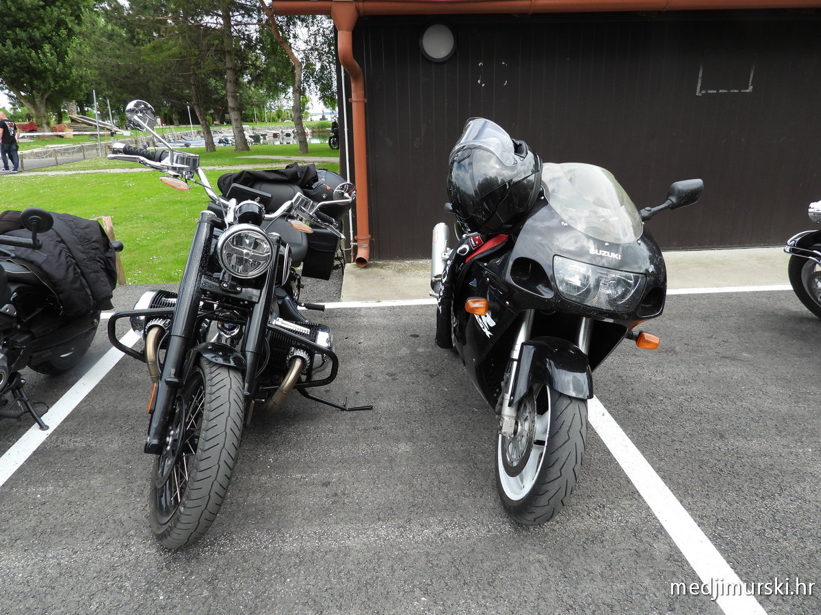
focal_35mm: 24
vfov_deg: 56.8
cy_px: 308
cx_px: 410
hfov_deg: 71.6
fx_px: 569
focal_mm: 4.3
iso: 100
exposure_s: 1/400
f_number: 2.8
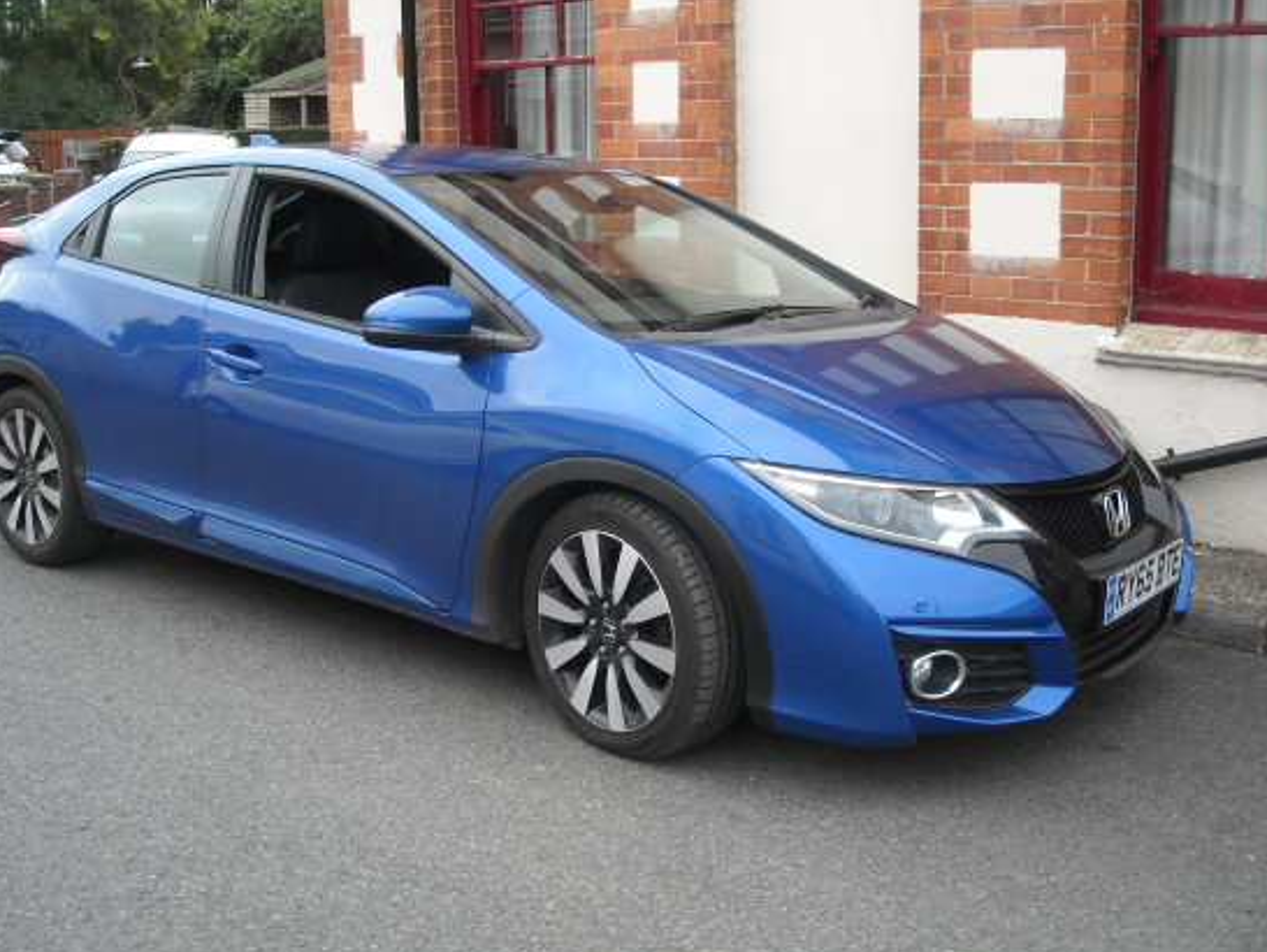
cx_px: 582
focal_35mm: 41
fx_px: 1501
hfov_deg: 45.7
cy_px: 427
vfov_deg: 35.1
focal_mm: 5.7
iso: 64
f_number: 2.8
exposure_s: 1/176
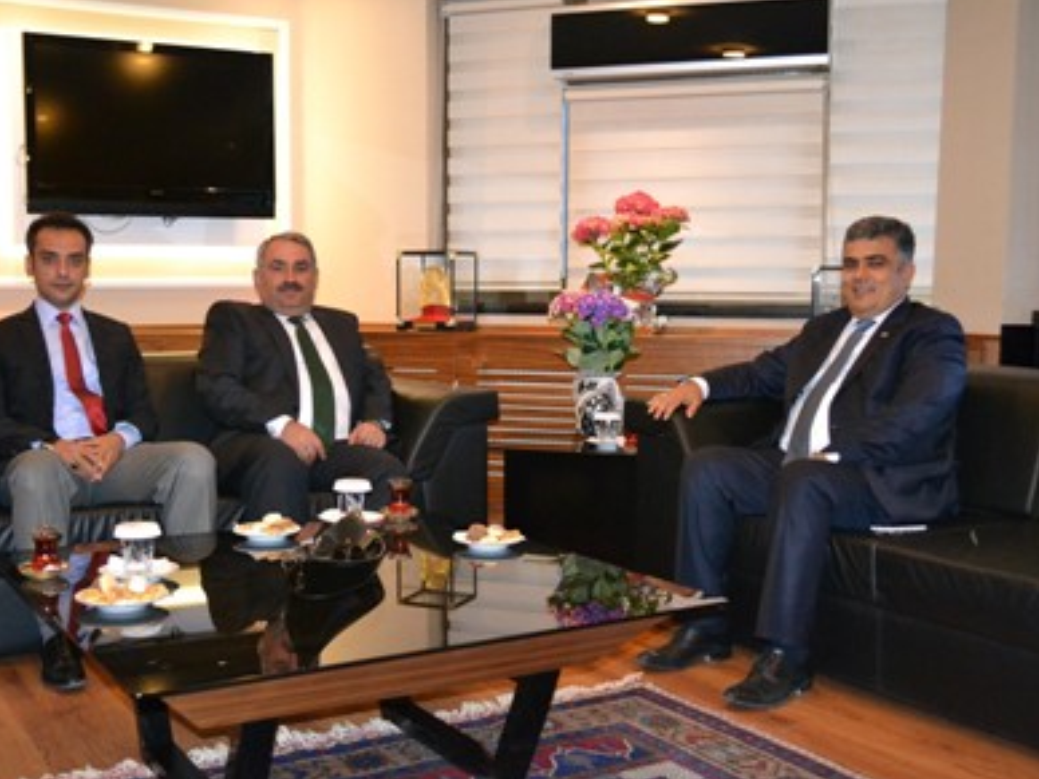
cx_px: 445
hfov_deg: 46.7
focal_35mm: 40
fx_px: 1201
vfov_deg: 36.0
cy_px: 390
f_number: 4
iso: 3200
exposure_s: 1/60
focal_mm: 24
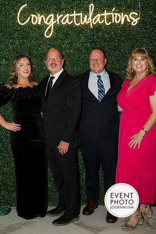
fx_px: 325
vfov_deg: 39.6
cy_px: 117
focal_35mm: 50
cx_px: 78
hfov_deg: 27.0
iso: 640
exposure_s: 1/160
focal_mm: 50
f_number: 5
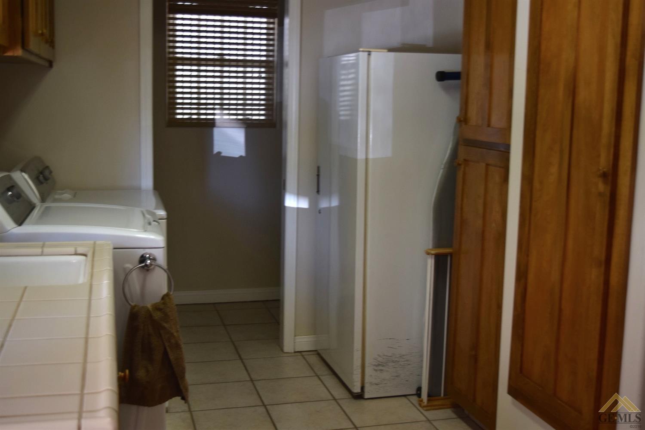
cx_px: 322
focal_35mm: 45
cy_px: 215
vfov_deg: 29.9
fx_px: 806
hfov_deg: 43.6
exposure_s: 1/60
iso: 500
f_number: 4.2
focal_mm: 30
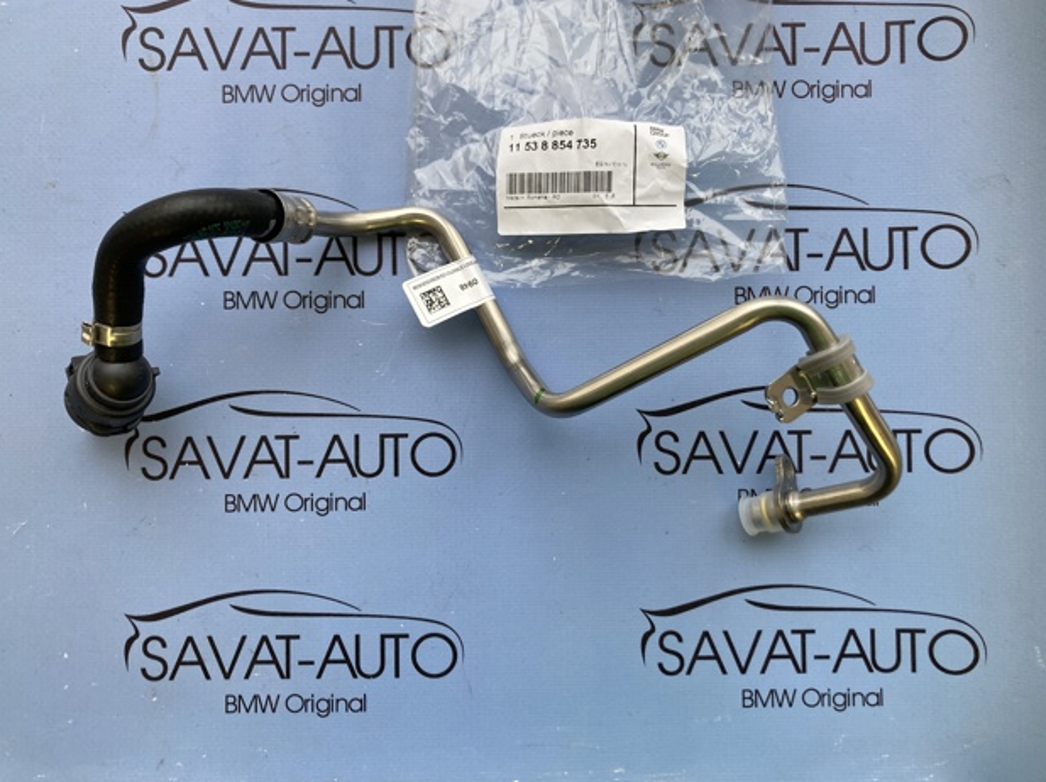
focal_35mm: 29
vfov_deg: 48.1
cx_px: 521
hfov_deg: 61.7
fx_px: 875
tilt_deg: -89.5
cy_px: 378
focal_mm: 3.99
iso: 80
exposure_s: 1/121
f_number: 1.8
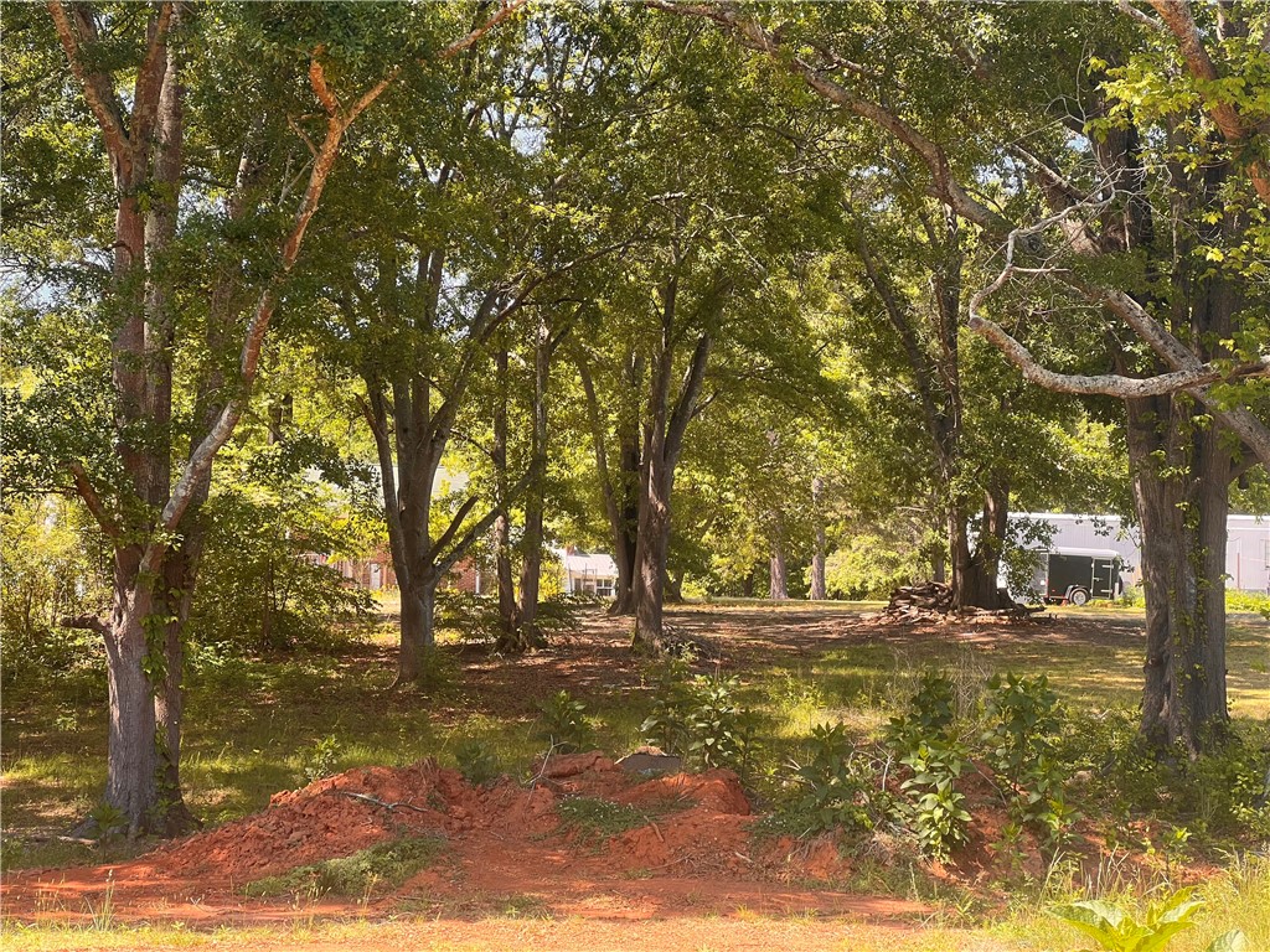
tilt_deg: +1.2
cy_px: 476
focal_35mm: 77
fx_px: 2825
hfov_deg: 25.3
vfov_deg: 19.1
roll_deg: -0.6
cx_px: 635
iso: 32
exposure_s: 1/99
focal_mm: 9
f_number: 2.8
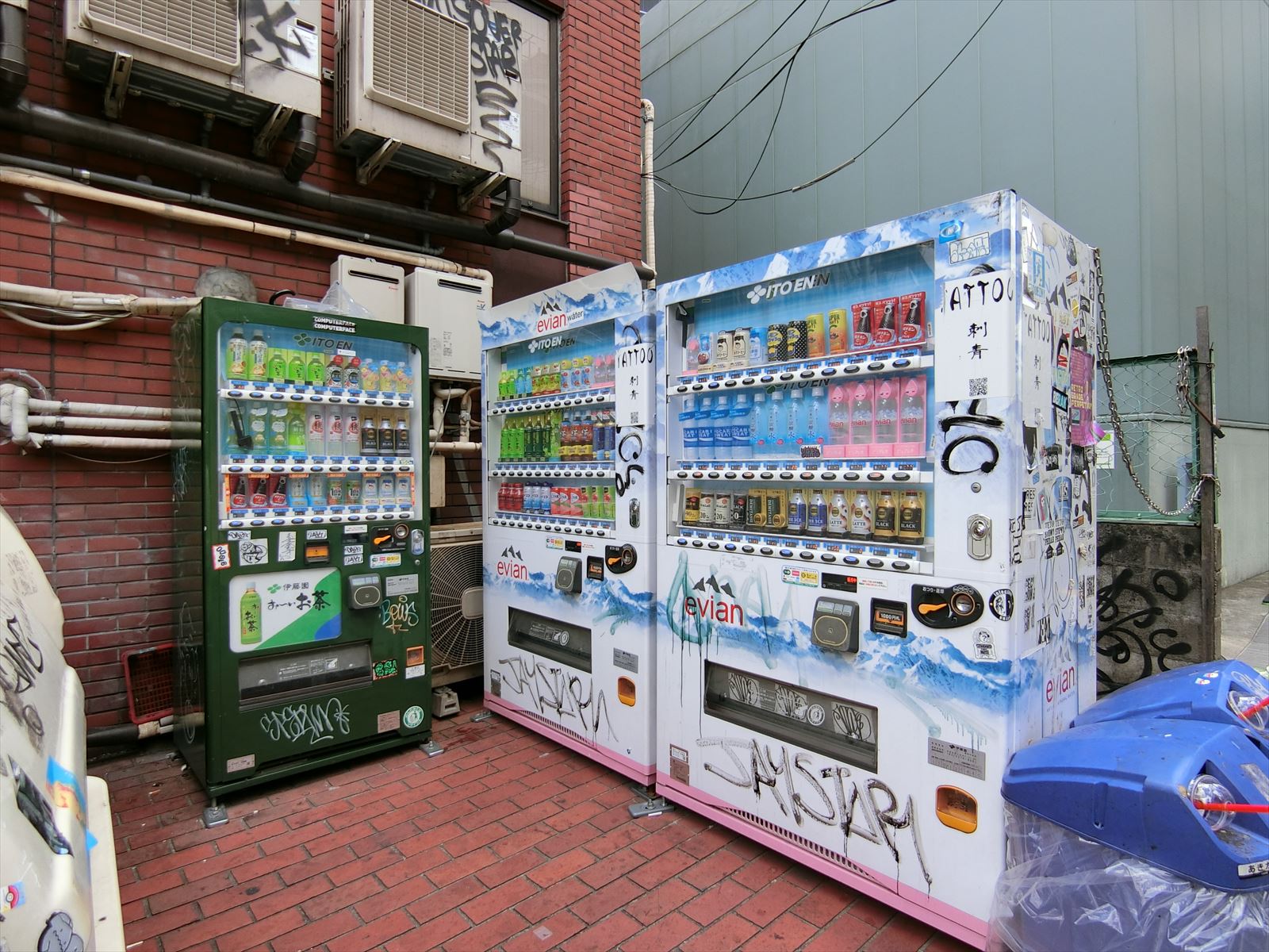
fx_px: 697
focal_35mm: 19
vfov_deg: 68.7
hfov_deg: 84.7
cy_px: 476
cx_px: 634
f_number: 2.7
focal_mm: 4.06
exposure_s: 1/320
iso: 80
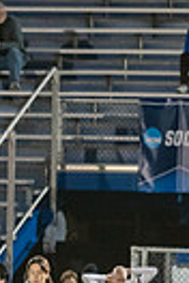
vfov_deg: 2.3
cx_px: -399
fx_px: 6945
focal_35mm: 882
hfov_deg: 1.6
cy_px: 370
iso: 2500
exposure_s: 1/320
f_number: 2.8
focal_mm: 200
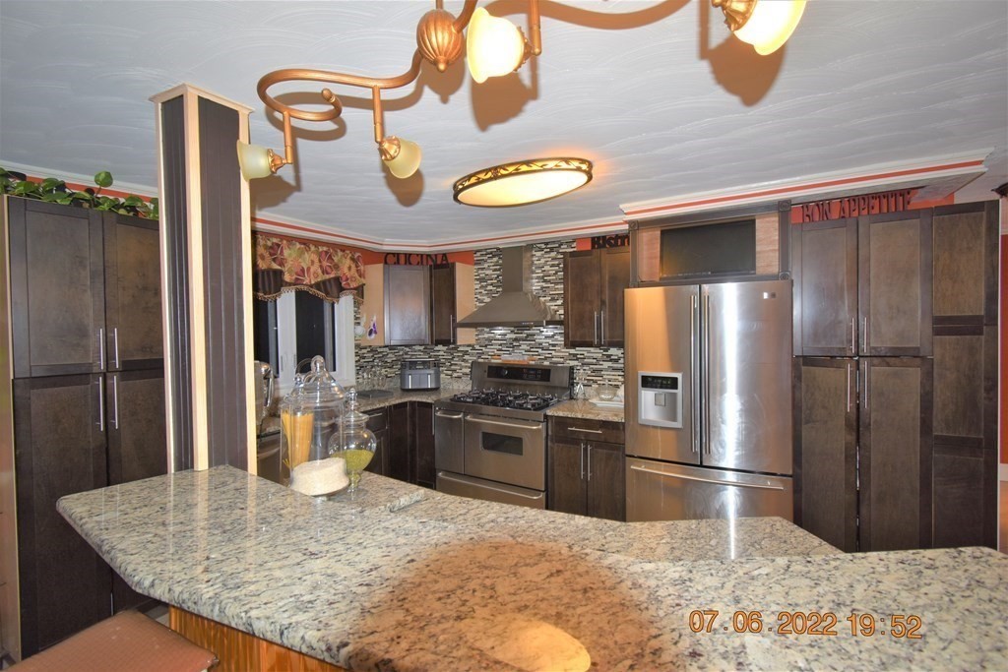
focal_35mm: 15
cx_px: 504
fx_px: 420
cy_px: 336
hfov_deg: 100.4
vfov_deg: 77.3
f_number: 5.6
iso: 220
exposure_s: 1/30
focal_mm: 10
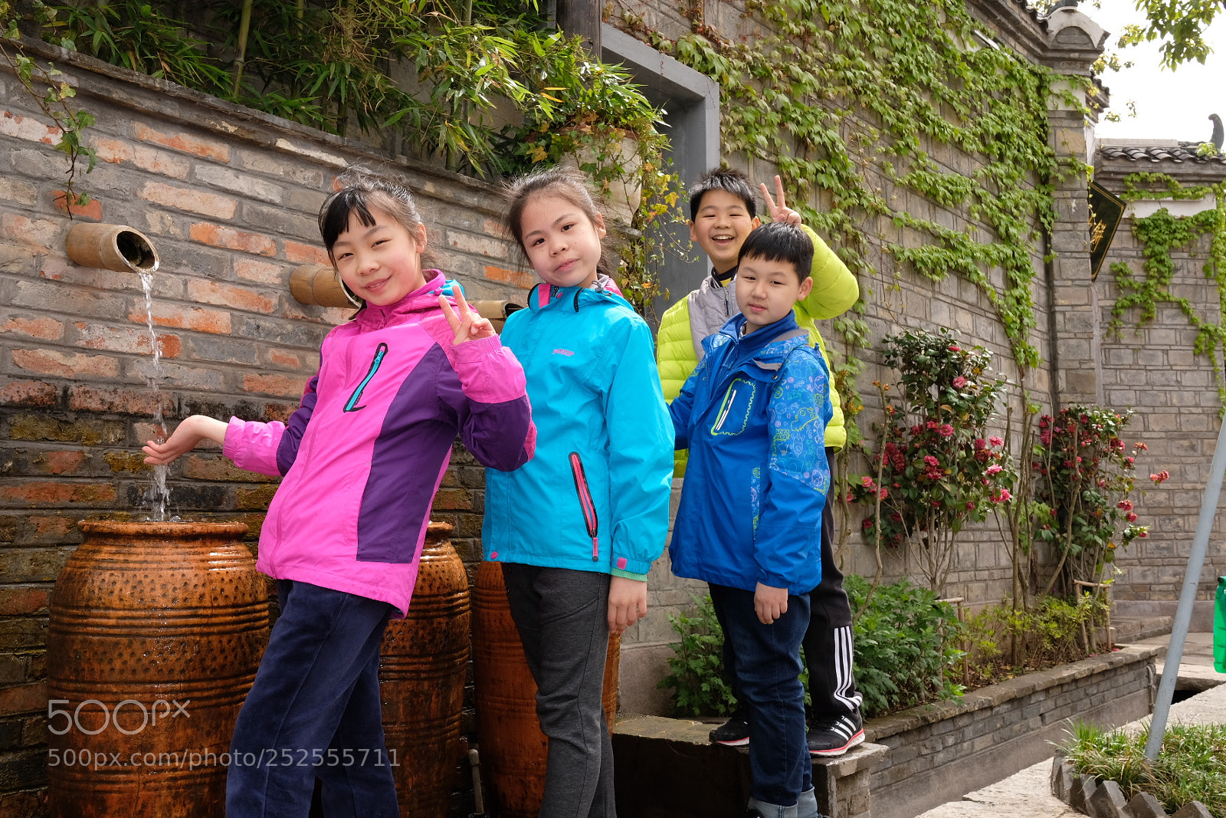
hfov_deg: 54.4
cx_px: 613
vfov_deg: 37.9
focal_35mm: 35
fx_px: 1192
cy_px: 409
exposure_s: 1/125
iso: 400
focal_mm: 23
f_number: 11
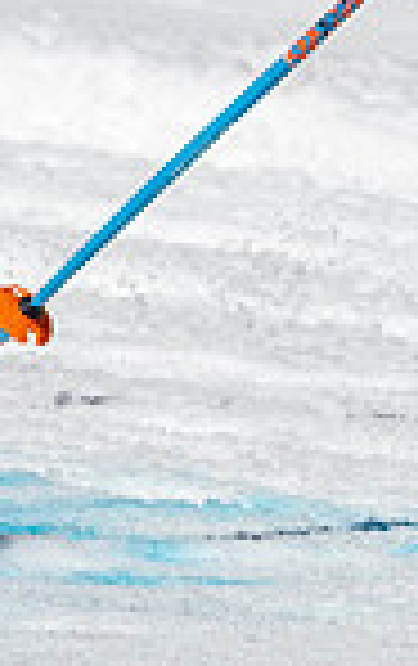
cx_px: 893
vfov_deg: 0.7
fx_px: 54179
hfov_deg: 0.4
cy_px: -185
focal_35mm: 2984
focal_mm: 400
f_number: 8
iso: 200
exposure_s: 1/2000
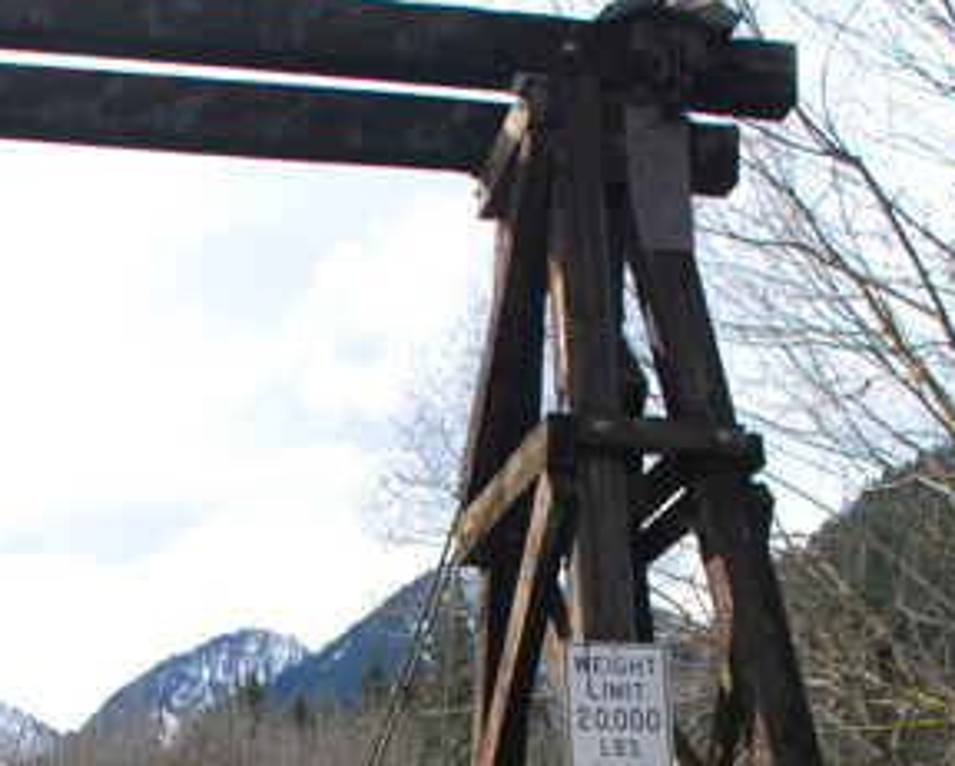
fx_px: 2433
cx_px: 414
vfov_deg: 17.4
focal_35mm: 86
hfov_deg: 22.2
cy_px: 804
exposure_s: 1/320
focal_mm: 22
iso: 250
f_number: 4.5
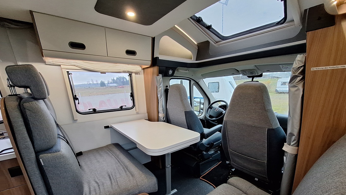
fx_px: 138
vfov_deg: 67.9
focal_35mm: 15
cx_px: 181
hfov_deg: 102.9
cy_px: 135
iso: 200
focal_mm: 1.74
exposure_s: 1/50
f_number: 2.2
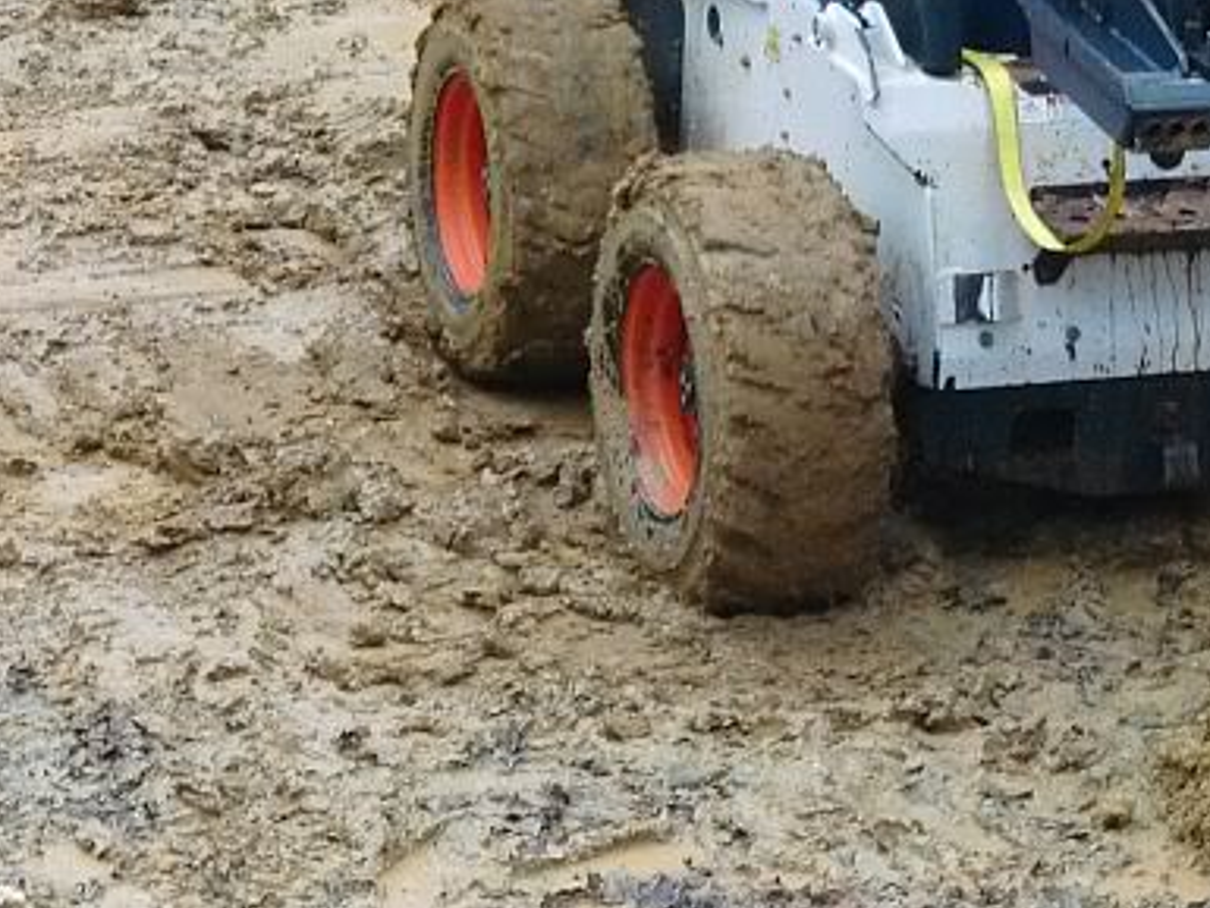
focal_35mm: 137
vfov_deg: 10.8
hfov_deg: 14.3
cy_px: 50
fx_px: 4790
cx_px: 1031
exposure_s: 1/60
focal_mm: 11.5
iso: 400
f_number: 4.6
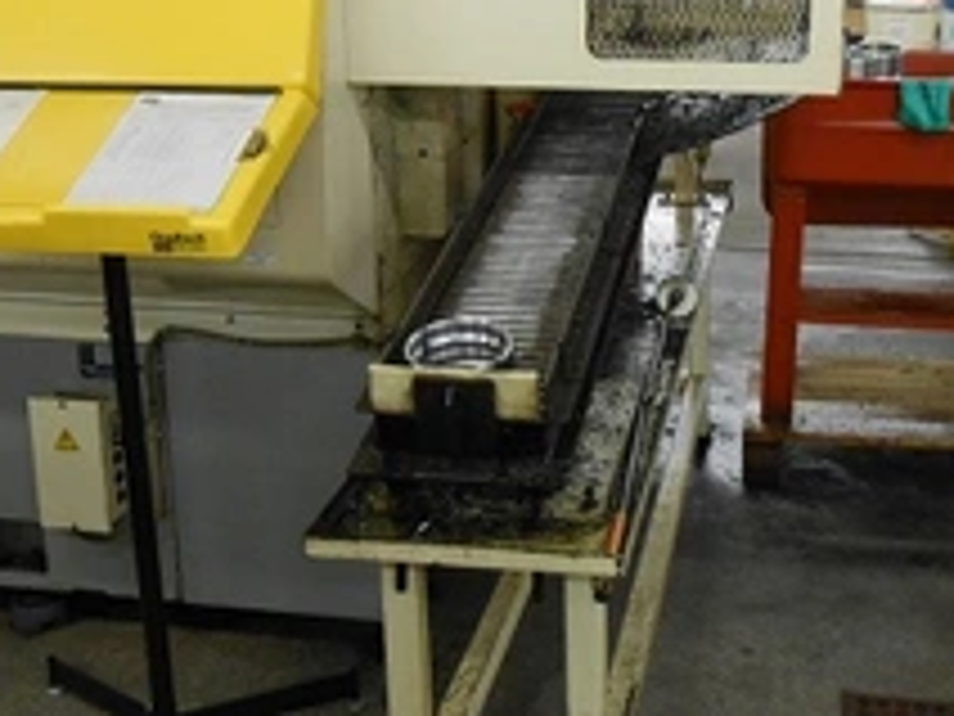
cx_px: 590
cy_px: 225
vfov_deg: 29.4
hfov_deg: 38.7
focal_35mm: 49
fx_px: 1350
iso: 400
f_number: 3.5
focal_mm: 4.6
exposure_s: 1/30
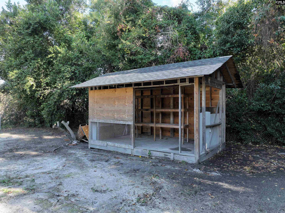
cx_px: 142
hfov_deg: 71.6
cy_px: 106
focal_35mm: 24
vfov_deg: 56.8
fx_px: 198
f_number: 2.8
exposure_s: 1/320
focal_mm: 12.29
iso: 400
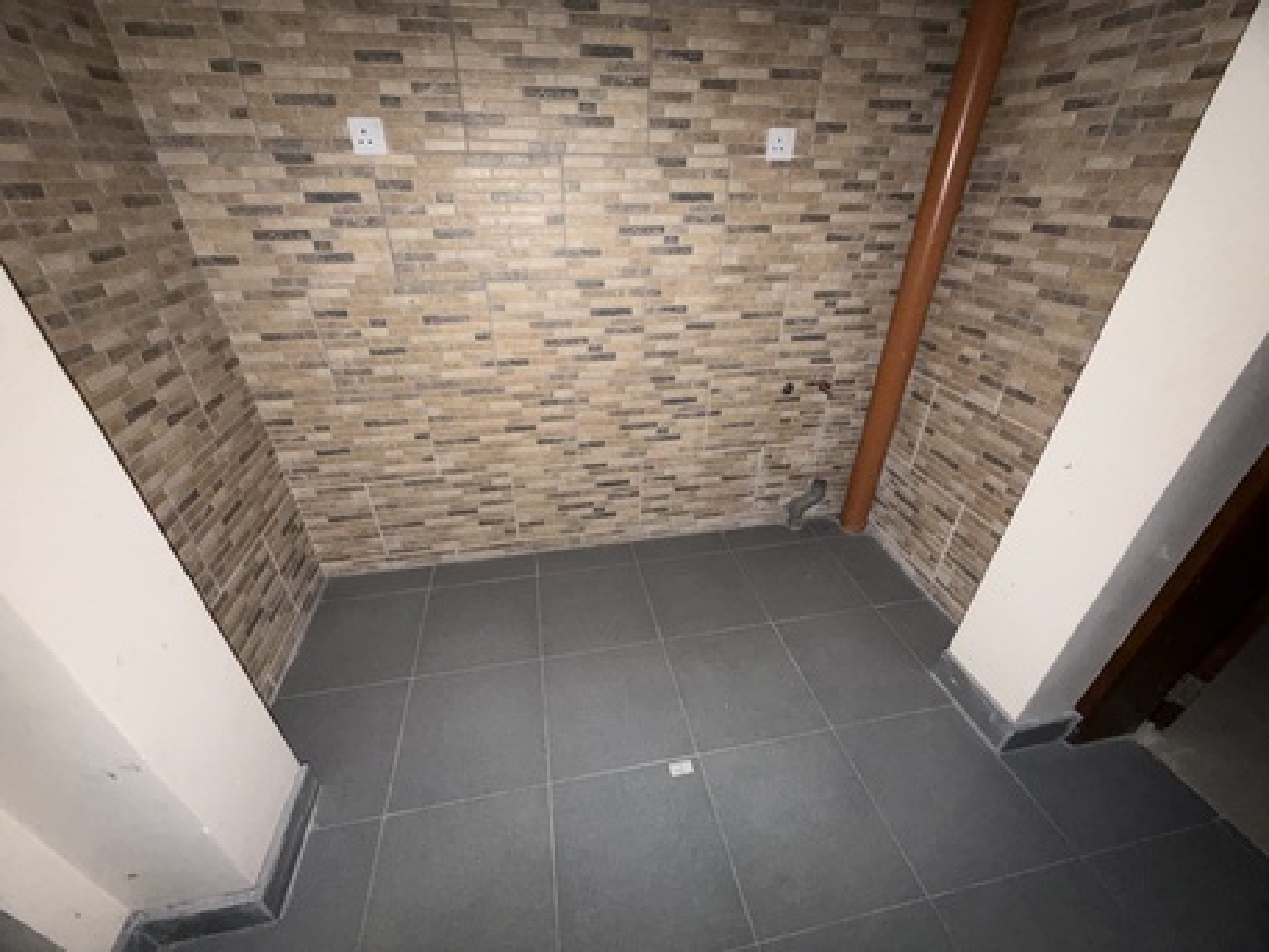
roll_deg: -0.6
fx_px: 513
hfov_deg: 102.0
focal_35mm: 14
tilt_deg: -30.6
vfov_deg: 85.7
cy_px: 476
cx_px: 634
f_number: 2.2
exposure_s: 1/16
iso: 250
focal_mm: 2.22
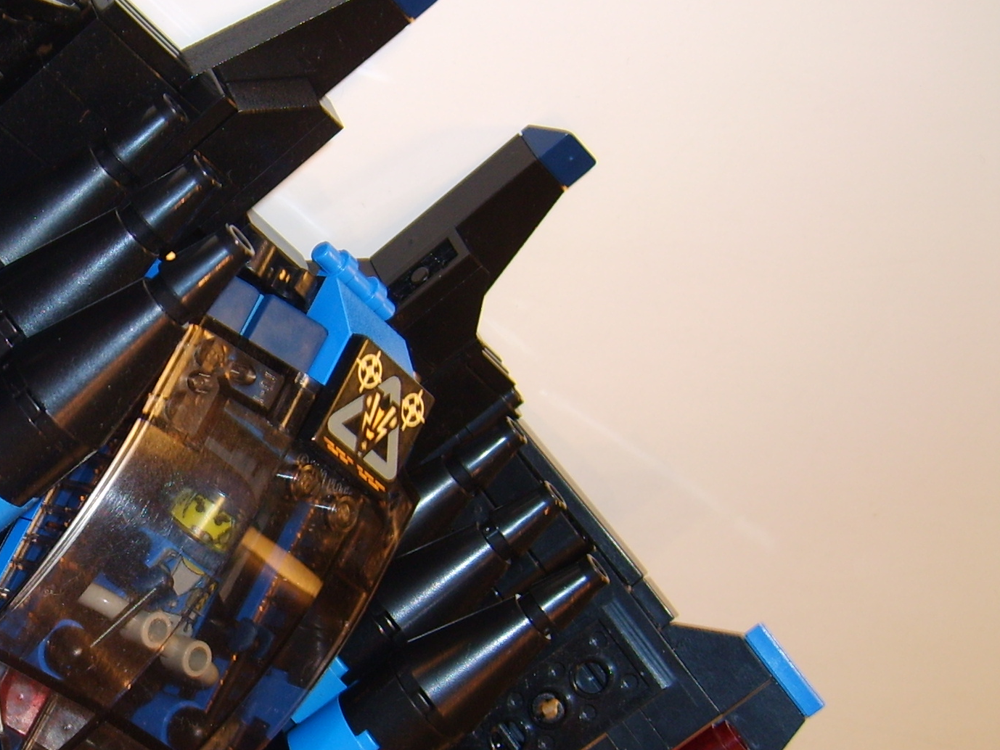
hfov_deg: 28.5
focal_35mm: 65
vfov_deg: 22.4
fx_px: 1878
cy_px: 532
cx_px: 72
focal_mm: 5.8
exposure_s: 1/30
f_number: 2.8
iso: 53
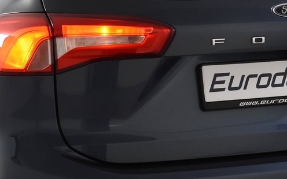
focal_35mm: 122
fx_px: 957
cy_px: 104
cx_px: 166
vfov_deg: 10.7
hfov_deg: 17.1
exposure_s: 1/100
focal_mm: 31
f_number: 5
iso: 1600
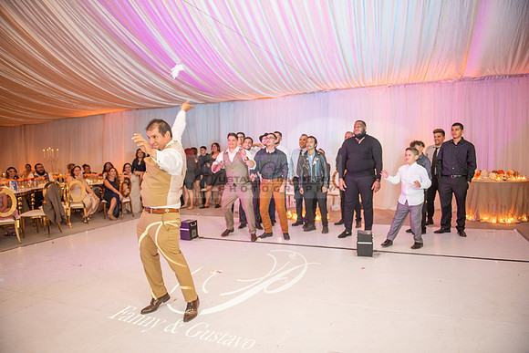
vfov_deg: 53.2
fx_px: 353
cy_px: 176
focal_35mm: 24
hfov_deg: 73.7
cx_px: 264
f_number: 2.8
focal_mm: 24
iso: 1000
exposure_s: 1/160
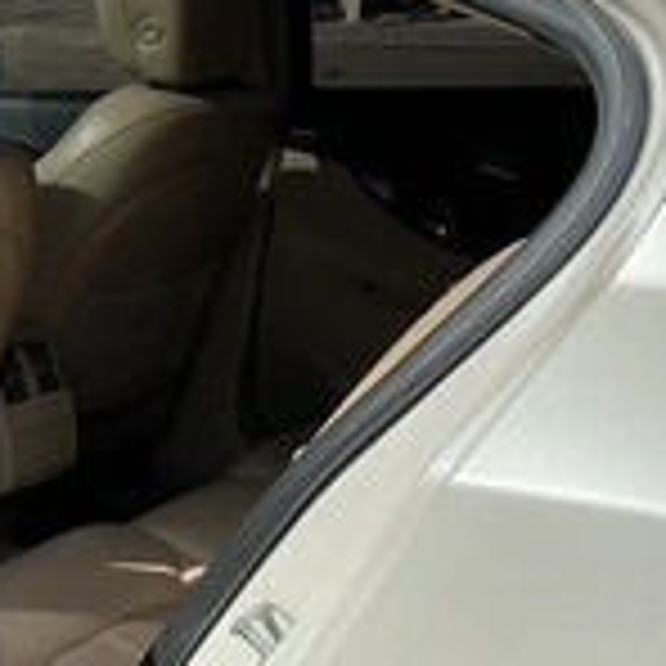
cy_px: 405
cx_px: -14
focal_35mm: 67
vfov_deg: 25.7
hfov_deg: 24.5
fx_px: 1458
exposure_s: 1/1848
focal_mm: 3
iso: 25
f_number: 1.8
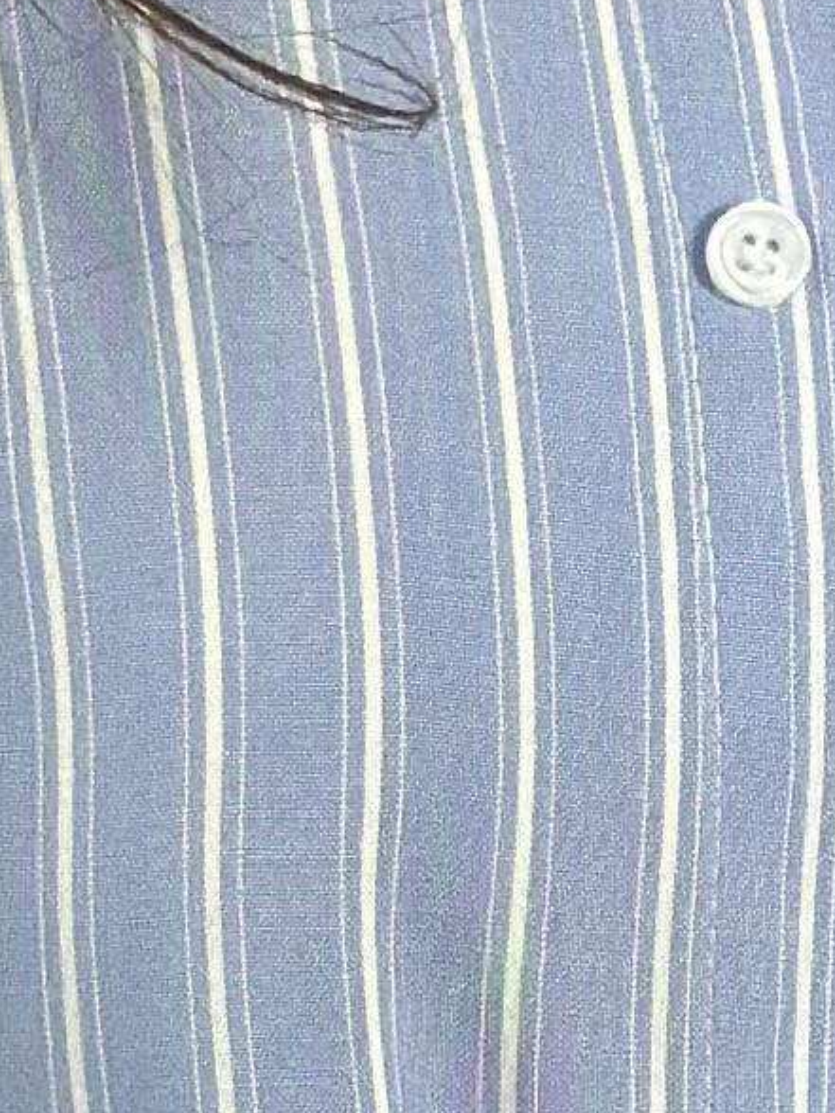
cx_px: 818
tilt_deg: -25.3
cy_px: 1575
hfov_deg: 4.5
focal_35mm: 329
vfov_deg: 6.0
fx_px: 10581
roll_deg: +3.9
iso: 125
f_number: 1.78
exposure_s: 1/60
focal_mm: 6.86
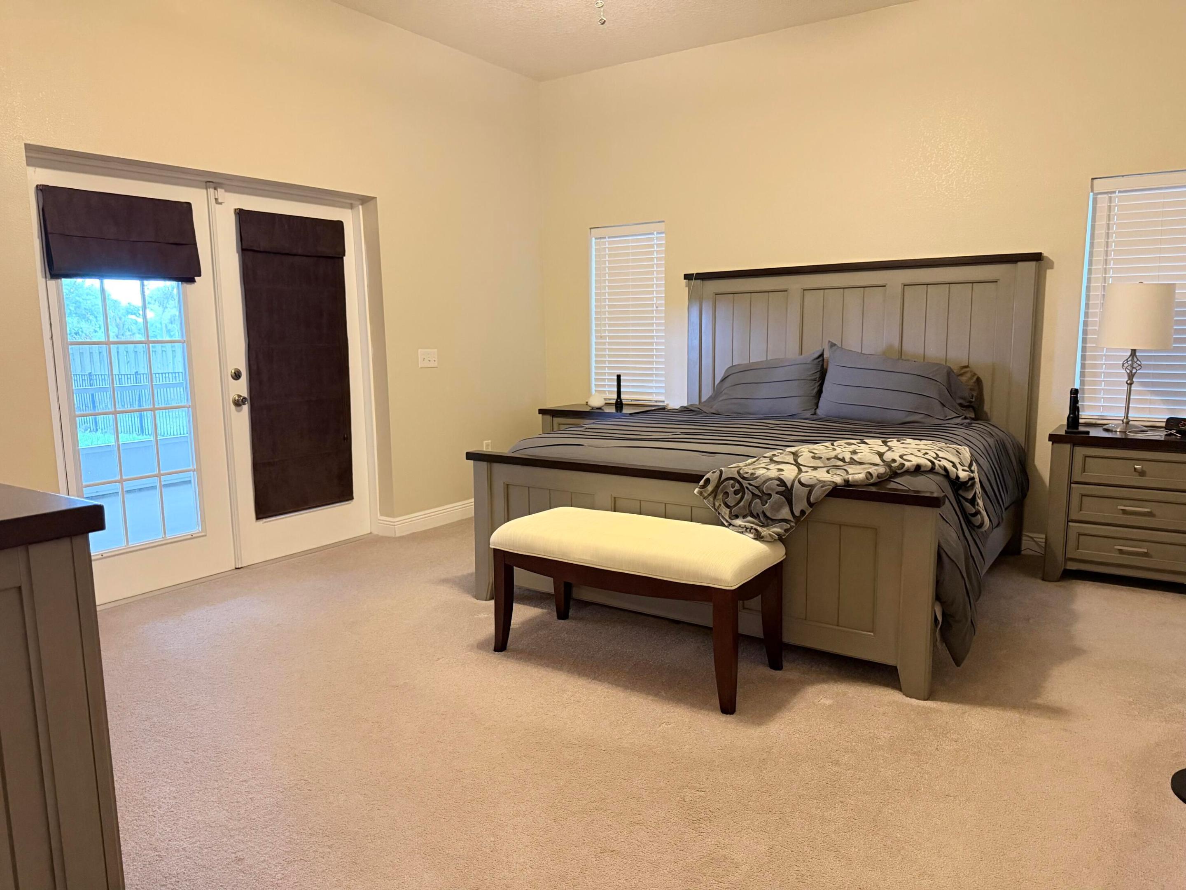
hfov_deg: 71.6
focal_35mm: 24
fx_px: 822
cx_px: 593
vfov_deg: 56.8
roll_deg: +1.4
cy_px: 445
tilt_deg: -8.4
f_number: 1.78
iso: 640
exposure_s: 1/40
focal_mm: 6.76
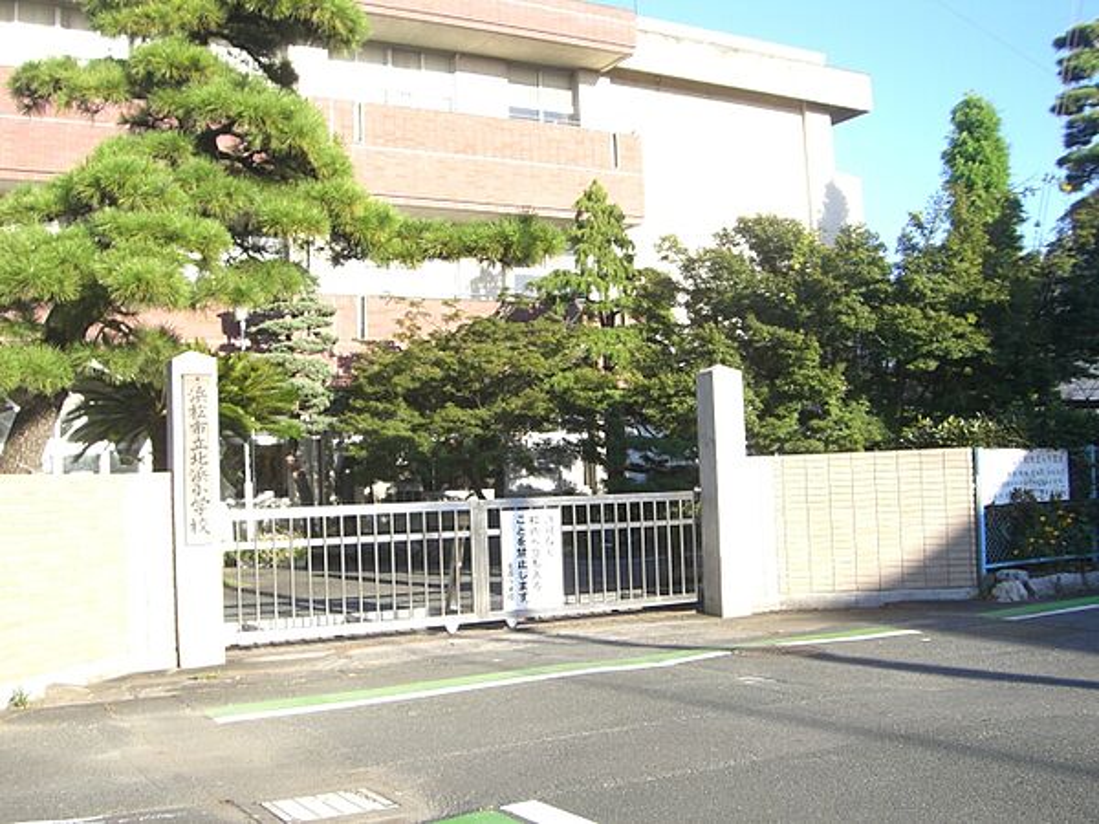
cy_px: 412
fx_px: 1206
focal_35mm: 38
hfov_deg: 49.0
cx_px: 550
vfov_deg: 37.7
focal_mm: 6.2
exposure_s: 1/400
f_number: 4.3
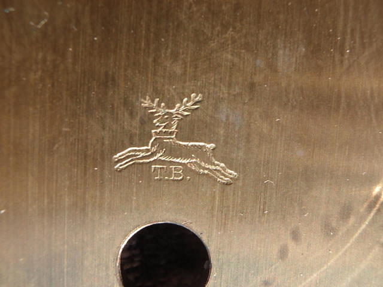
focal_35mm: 40
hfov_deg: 46.8
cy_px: 144
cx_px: 192
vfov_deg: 36.0
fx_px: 443
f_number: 9
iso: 100
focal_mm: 7.25
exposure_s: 1/80
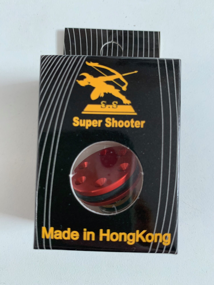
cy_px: 142
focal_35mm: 26
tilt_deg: -85.9
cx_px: 107
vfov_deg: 67.3
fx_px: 214
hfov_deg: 53.1
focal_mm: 4.25
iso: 250
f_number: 1.8
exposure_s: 1/60
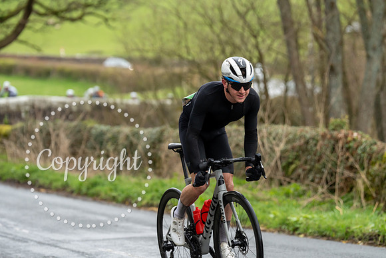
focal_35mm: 163
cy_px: 129
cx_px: 193
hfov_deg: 12.6
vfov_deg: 8.4
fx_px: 1748
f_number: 4
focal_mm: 163
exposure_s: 1/1000
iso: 1600
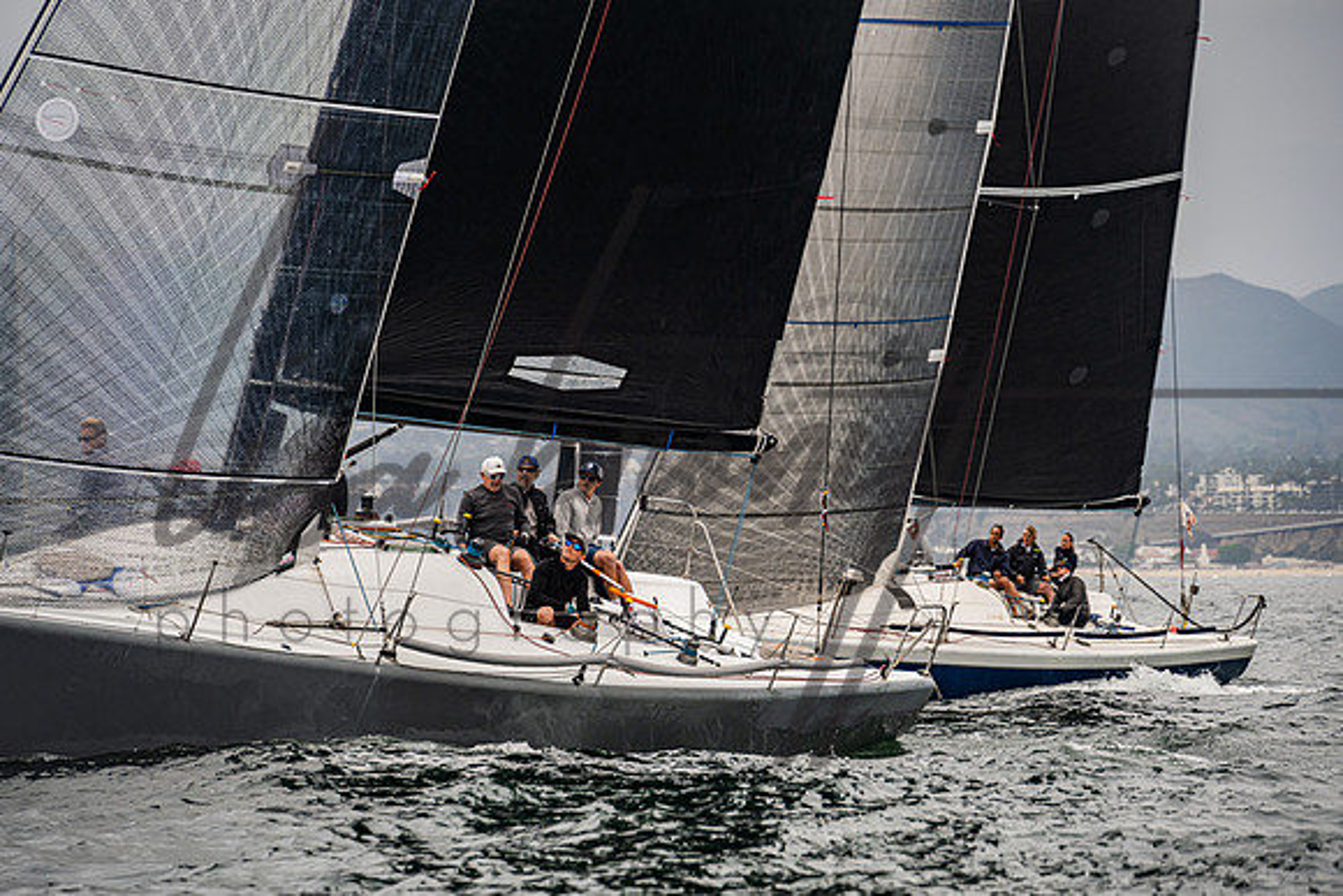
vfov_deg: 6.5
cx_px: 692
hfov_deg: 9.8
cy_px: 449
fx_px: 7862
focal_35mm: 211
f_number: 6.3
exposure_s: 1/1000
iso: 250
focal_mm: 200
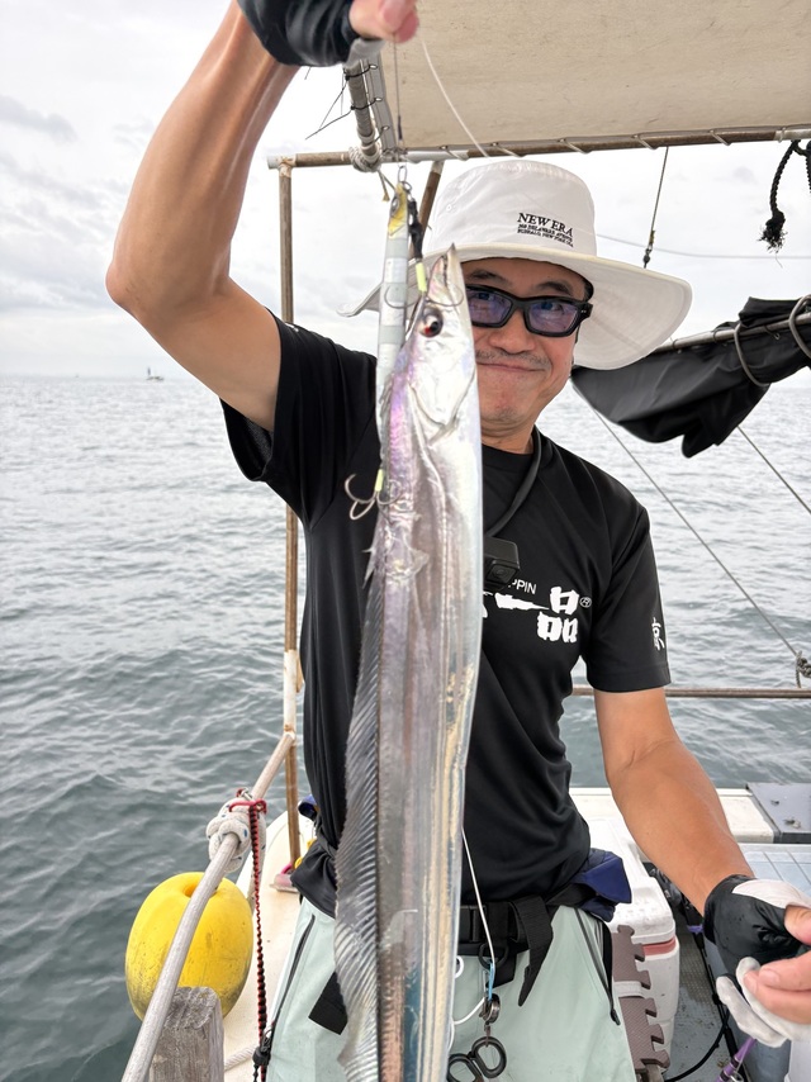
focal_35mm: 26
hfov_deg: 53.0
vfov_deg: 67.3
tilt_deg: -10.4
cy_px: 541
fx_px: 813
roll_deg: -1.7
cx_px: 406
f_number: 1.6
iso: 64
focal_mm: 5.96
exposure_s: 1/284
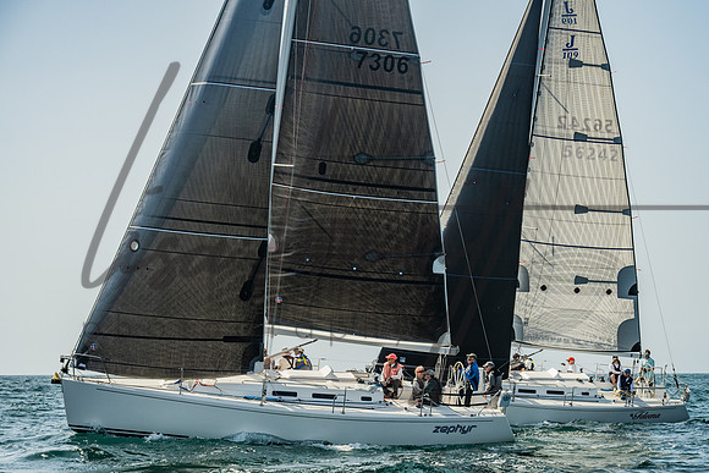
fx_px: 1786
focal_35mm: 91
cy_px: 285
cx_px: 410
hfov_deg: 22.4
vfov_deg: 15.1
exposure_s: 1/1000
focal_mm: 74
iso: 320
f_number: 6
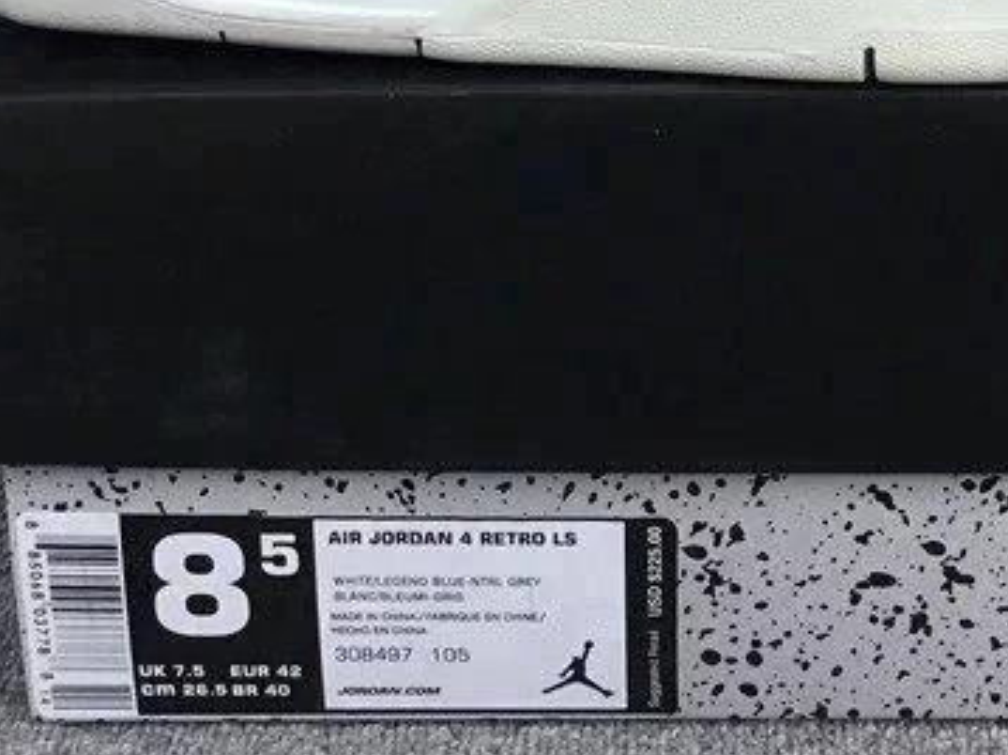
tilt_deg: -17.7
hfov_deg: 24.9
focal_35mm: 78
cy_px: -165
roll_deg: -0.4
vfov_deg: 17.9
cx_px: 704
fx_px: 2270
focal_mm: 3.3
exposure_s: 1/858
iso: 25
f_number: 2.4
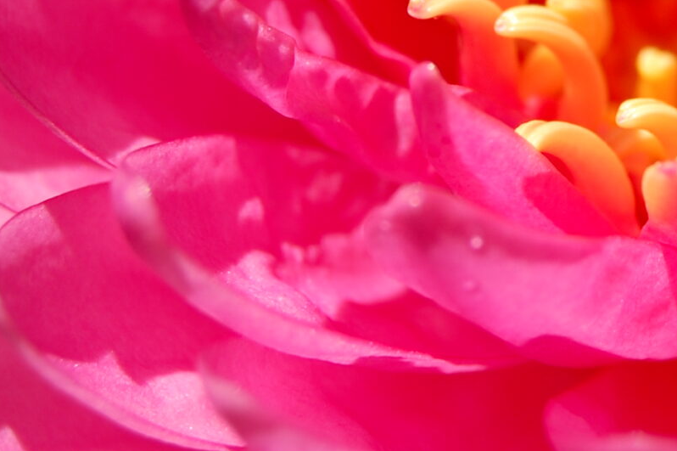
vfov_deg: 5.2
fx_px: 4973
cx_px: 771
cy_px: -100
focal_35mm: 265
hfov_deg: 7.7
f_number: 10
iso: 200
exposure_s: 1/400
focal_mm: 55
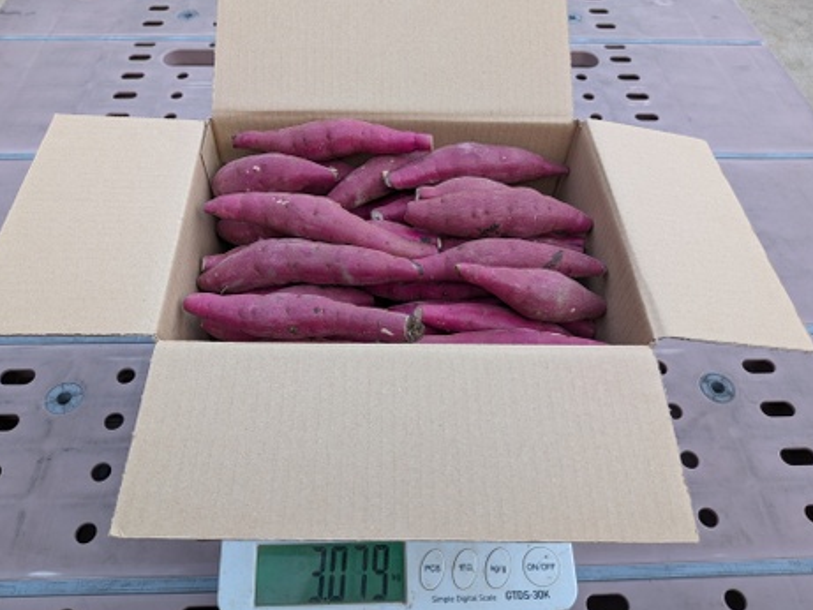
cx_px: 409
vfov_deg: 54.9
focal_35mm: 25
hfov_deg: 69.4
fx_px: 587
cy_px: 316
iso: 34
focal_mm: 4.53
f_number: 1.7
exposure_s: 1/150
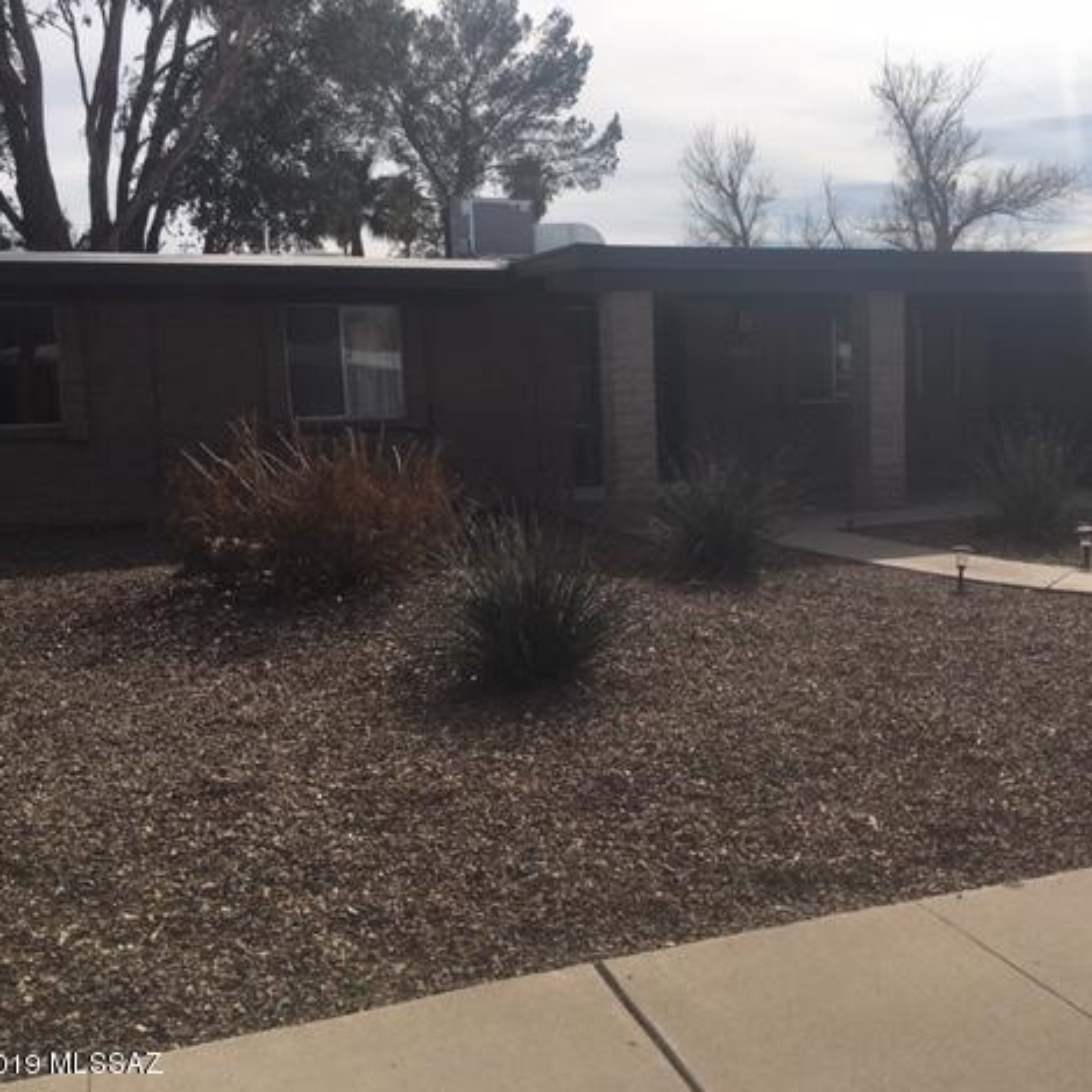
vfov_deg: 47.2
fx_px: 1249
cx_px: 687
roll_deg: +1.3
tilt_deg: -6.7
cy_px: 552
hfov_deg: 46.8
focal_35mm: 35
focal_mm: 4.15
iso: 25
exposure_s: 1/2331
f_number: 2.2
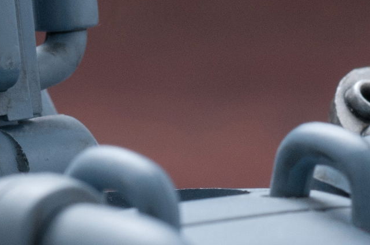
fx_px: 3838
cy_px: 198
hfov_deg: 5.5
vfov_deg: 3.7
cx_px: -27
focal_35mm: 374
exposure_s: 1/125
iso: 200
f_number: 5.6
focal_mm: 50
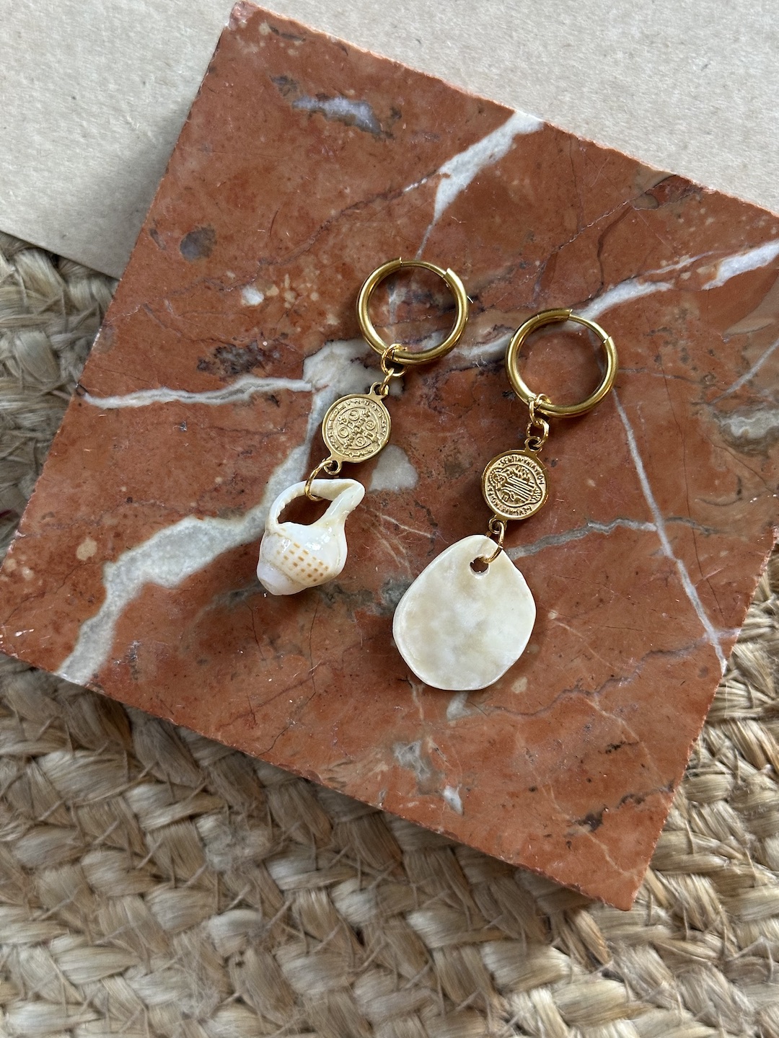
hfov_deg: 30.3
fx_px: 1440
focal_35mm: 48
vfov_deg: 39.7
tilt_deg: -87.0
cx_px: 390
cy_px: 519
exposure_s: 1/42
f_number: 1.78
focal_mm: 6.86
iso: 250
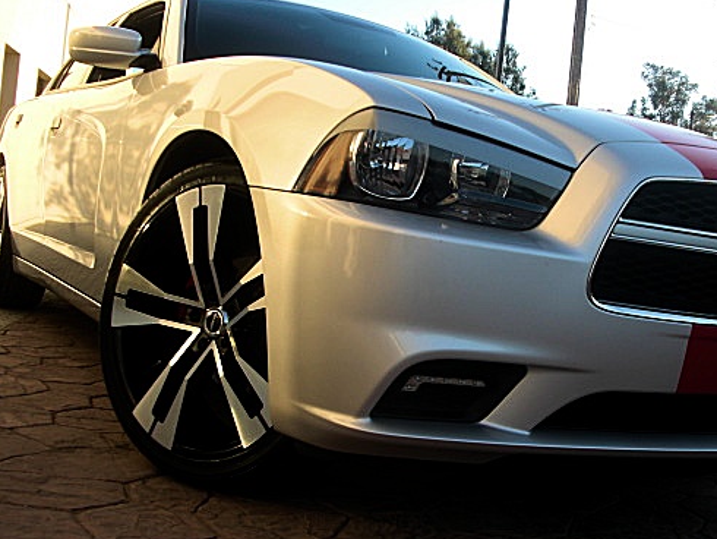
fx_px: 974
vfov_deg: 30.8
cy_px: 313
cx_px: 443
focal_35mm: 47
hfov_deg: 40.2
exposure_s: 1/200
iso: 50
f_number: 2.8
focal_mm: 6.3
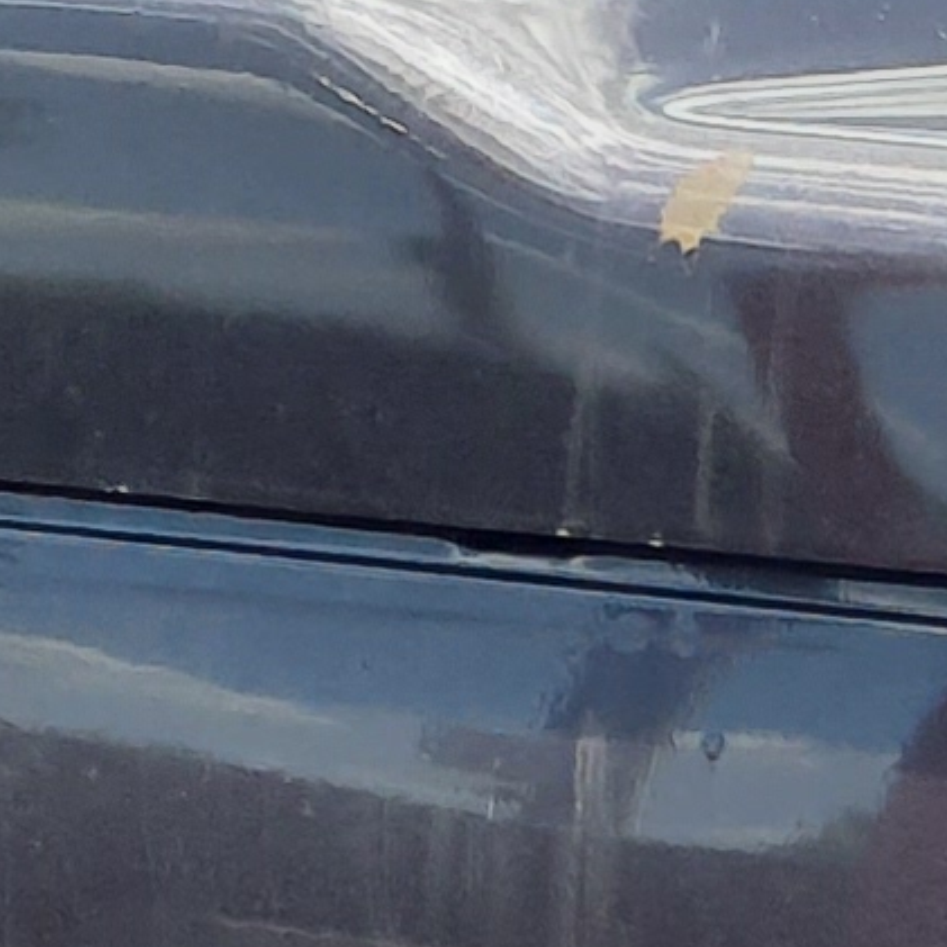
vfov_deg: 7.2
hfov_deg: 7.1
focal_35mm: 234
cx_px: 2114
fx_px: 7243
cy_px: 1800
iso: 40
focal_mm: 3.58
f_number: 1.9
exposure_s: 1/802
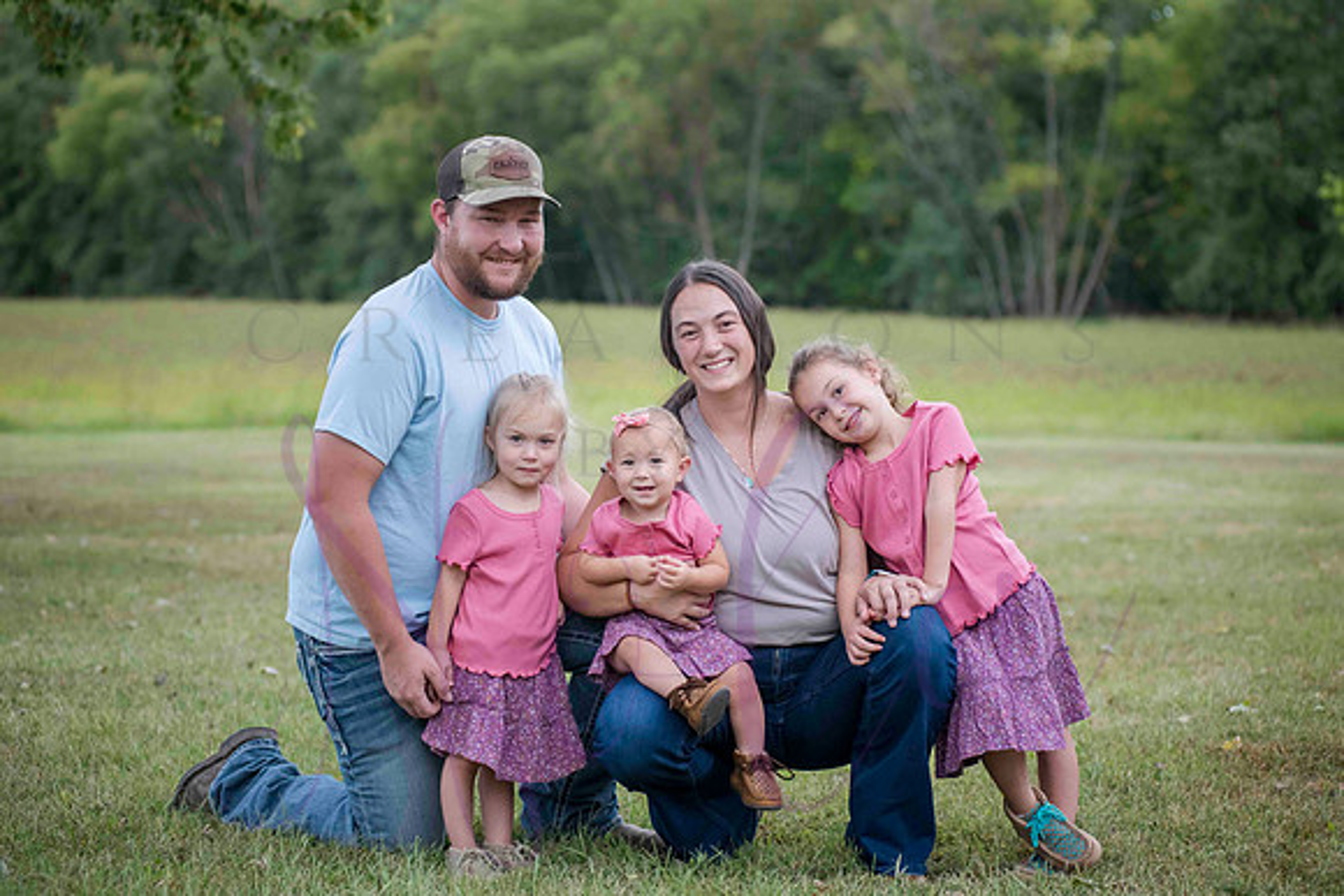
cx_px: 672
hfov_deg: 24.2
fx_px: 3132
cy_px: 448
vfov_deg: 16.3
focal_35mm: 84
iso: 400
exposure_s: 1/500
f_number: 4.5
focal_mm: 80
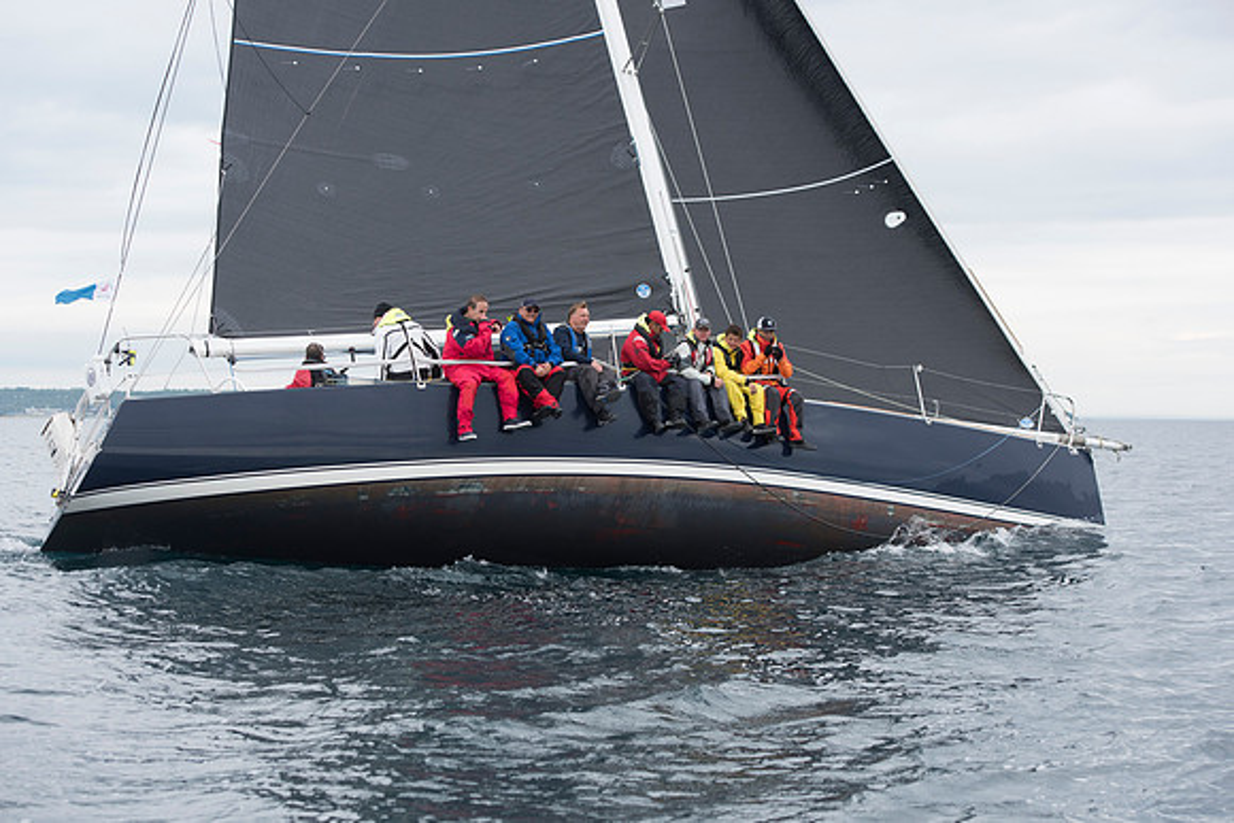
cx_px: 617
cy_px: 412
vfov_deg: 18.2
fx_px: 2566
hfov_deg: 27.0
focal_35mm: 75
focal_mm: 70
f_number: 5
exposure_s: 1/800
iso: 250
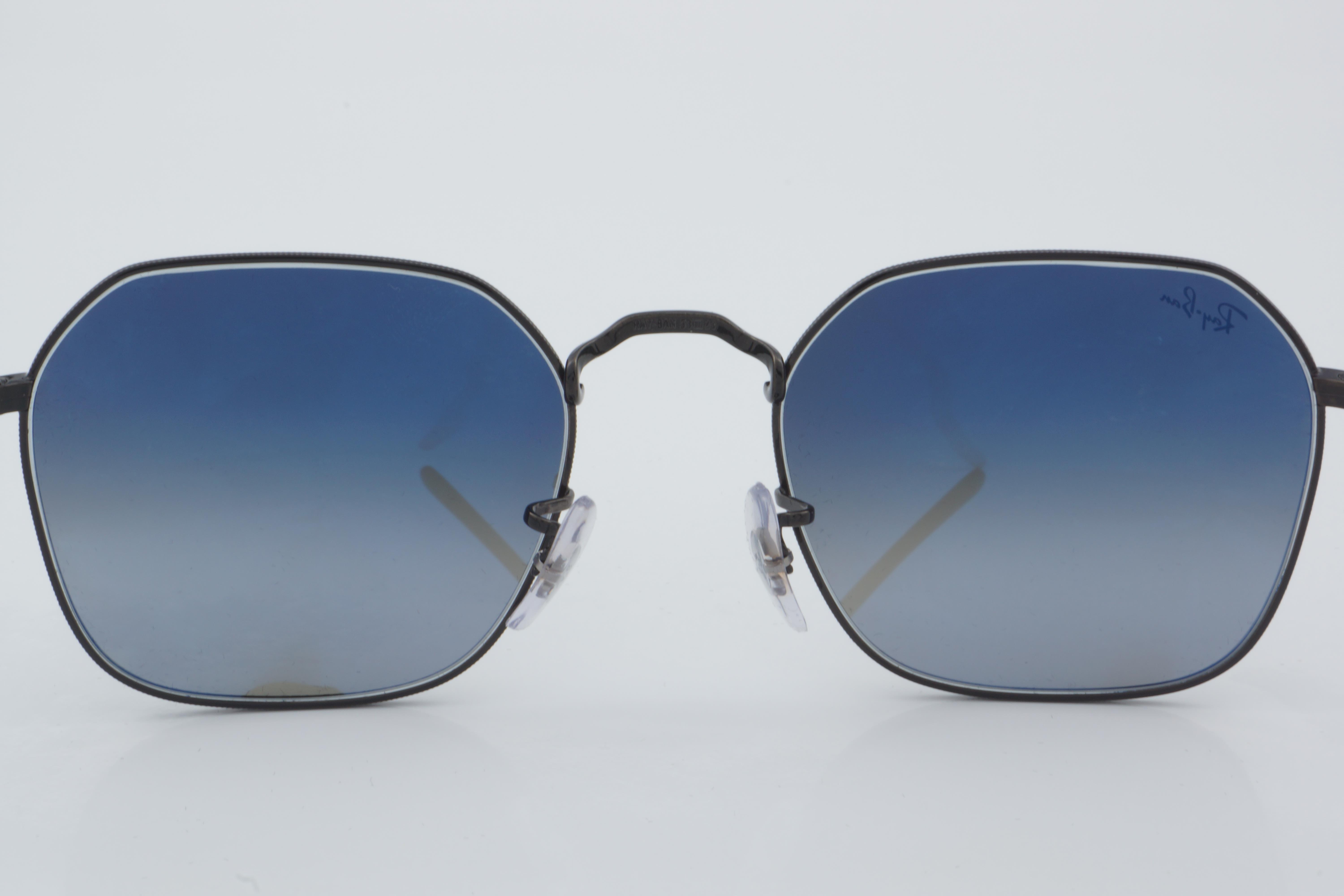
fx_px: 2800
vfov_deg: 18.2
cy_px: 448
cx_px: 672
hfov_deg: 27.0
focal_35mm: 75
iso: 100
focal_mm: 50
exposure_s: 1/4
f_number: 32
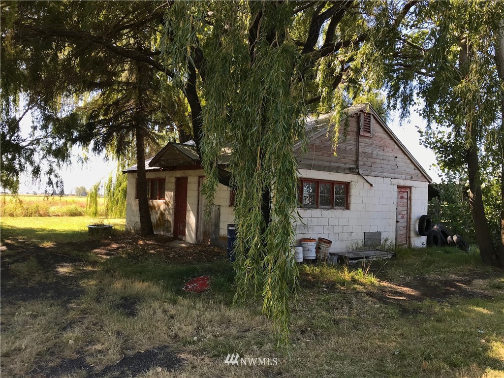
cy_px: 189
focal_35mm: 28
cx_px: 252
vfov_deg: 49.7
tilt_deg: +1.9
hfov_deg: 63.4
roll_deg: -2.2
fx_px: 408
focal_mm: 3.99
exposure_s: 1/380
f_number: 1.8
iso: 20
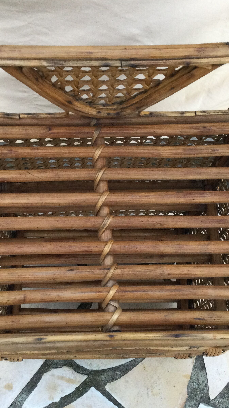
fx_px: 496
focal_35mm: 46
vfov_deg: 44.6
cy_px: 206
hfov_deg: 26.0
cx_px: 109
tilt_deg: -70.2
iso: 50
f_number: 2.4
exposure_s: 1/33
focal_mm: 3.3
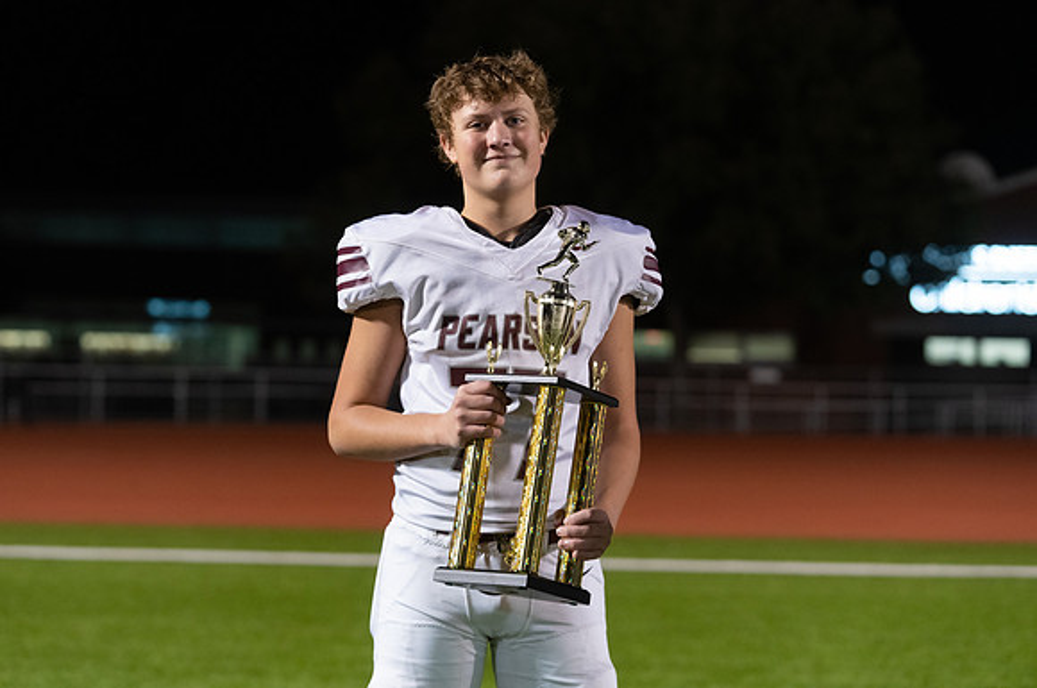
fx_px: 2949
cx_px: 489
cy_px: 324
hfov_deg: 19.9
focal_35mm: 103
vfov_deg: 13.3
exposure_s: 1/320
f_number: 3.5
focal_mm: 97
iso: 4000
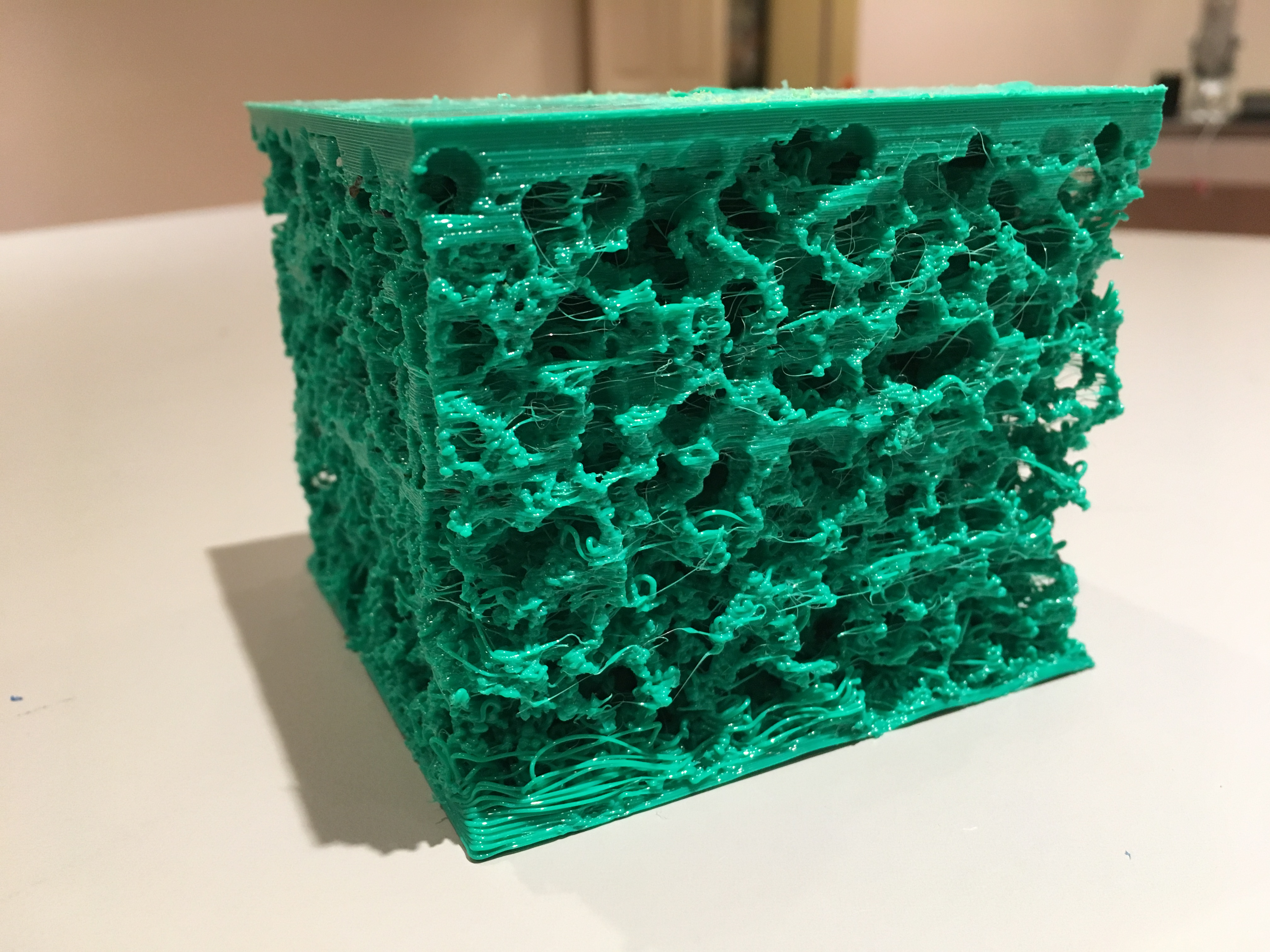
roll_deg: +0.6
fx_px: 1064
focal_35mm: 29
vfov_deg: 48.2
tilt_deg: -17.2
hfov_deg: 61.7
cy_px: 476
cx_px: 635
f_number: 2.2
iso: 125
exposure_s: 1/30
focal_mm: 4.15
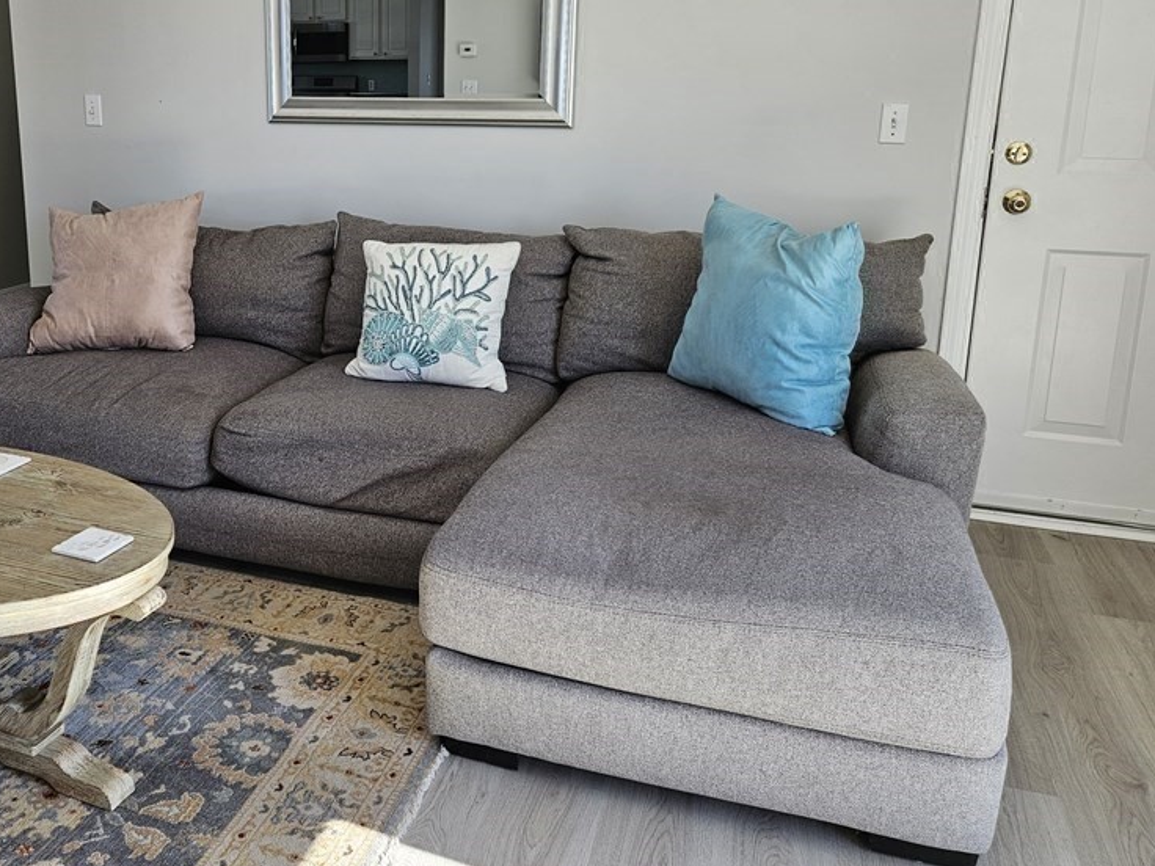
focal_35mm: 32
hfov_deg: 55.9
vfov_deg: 43.5
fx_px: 1068
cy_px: 289
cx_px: 410
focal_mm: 5.4
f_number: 1.8
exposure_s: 1/180
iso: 64
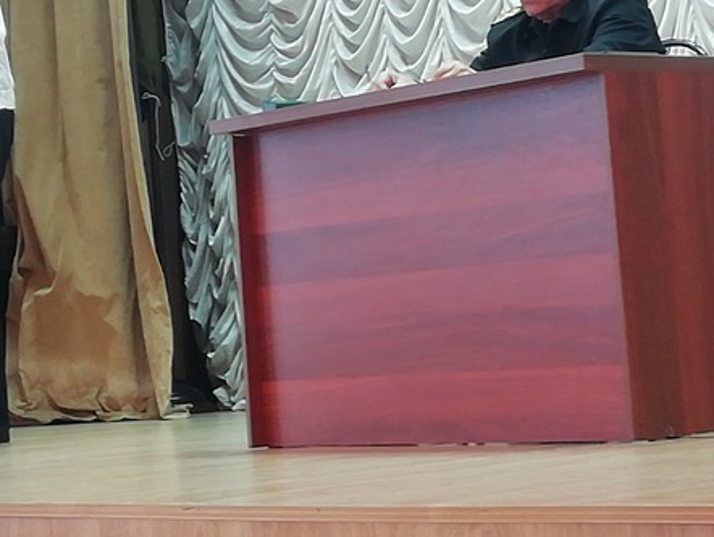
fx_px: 2538
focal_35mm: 123
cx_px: 292
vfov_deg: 12.0
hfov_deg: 16.0
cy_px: 144
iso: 160
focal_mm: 3.46
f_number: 2.2
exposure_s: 1/33.3
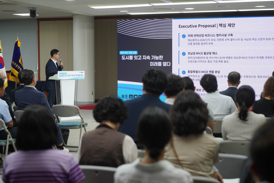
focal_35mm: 71
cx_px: 136
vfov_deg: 19.2
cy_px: 91
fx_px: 540
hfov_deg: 28.5
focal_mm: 70
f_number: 4
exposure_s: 1/160
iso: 500
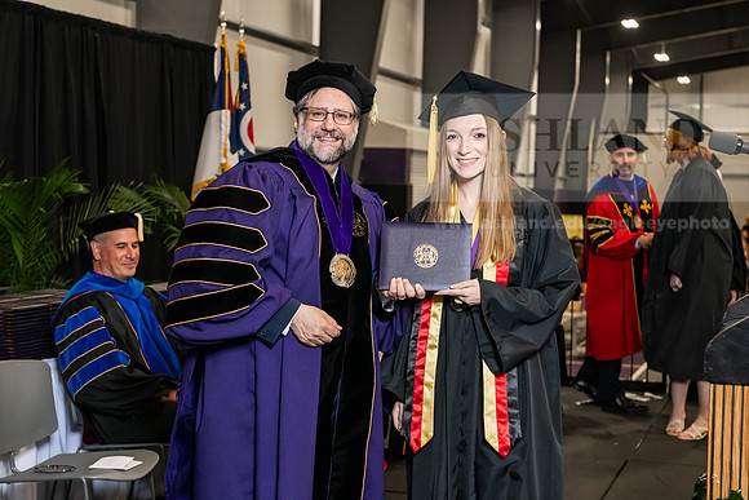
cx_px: 374
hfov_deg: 32.4
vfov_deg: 21.9
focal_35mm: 62
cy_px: 250
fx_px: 1290
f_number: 5
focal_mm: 62
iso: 2500
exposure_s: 1/200
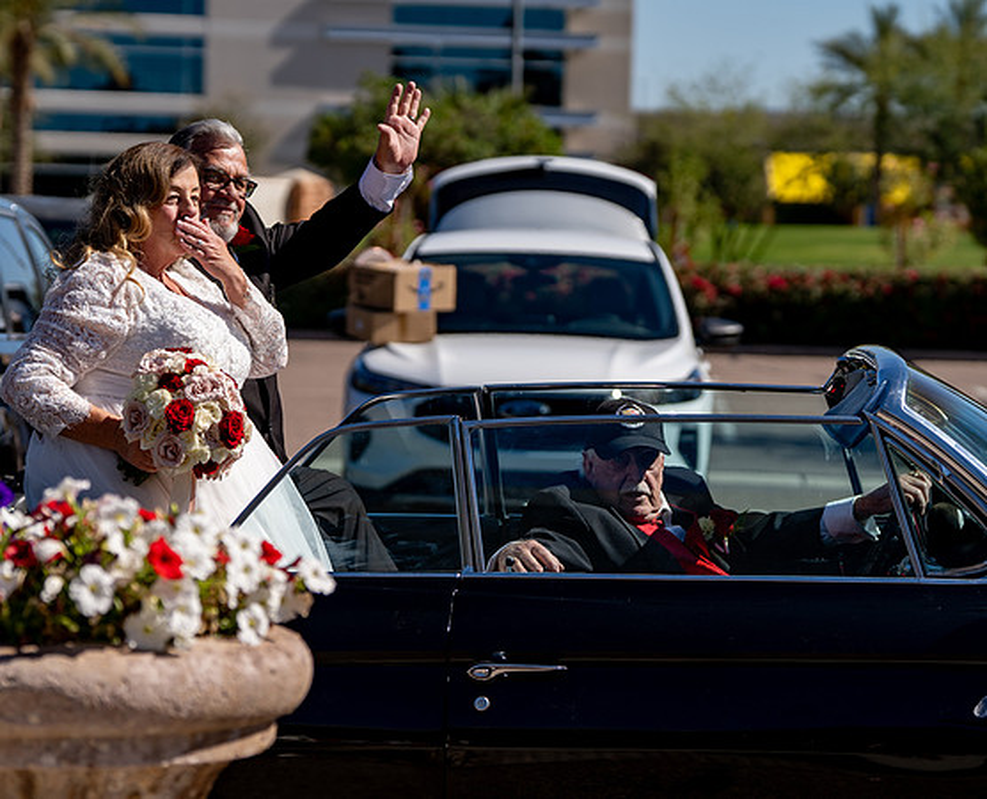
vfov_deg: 11.6
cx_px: 424
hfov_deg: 14.4
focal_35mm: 133
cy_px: 307
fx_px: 3915
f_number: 3.2
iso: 100
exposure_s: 1/2500
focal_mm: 91
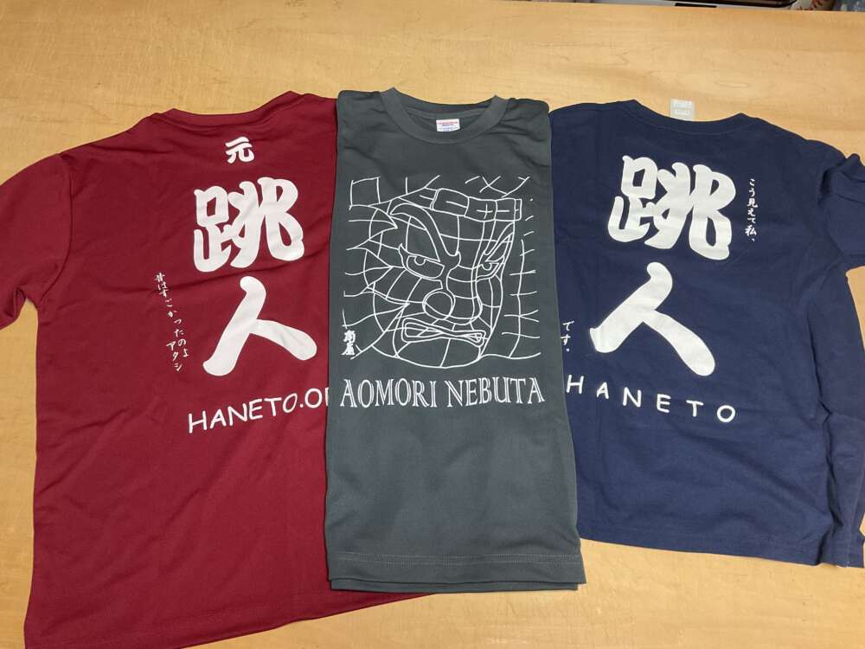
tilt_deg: -63.8
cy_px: 324
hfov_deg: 61.7
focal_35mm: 29
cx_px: 432
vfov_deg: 48.2
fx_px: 725
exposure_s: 1/60
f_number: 1.8
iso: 200
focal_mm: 3
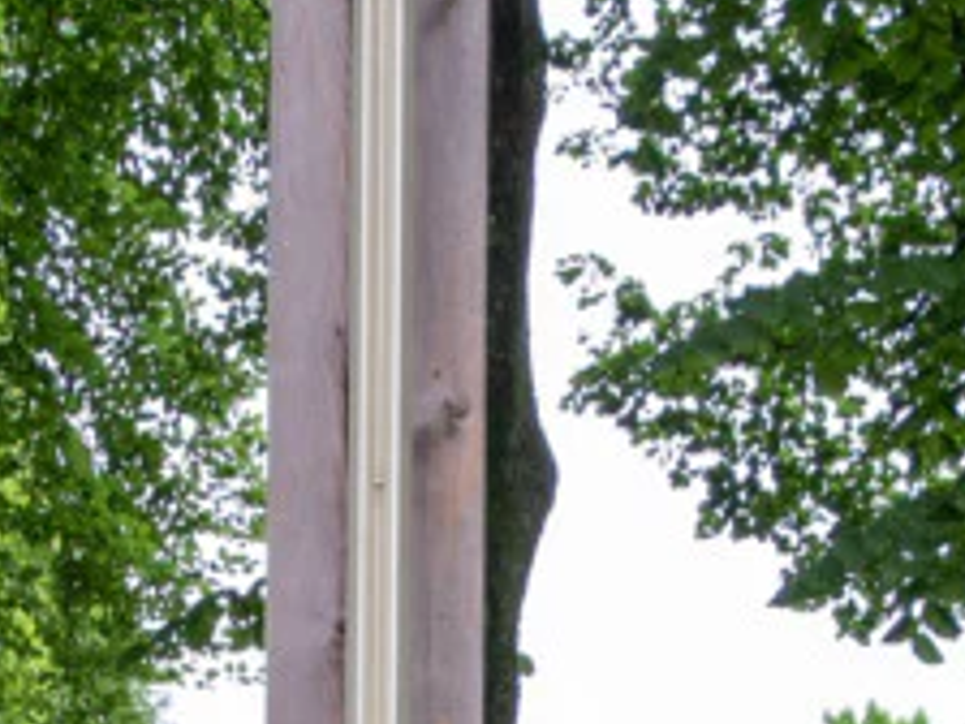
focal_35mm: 139
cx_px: 289
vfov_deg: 10.2
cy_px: 1181
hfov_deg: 14.2
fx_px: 3875
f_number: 4
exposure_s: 1/60
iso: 400
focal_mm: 18
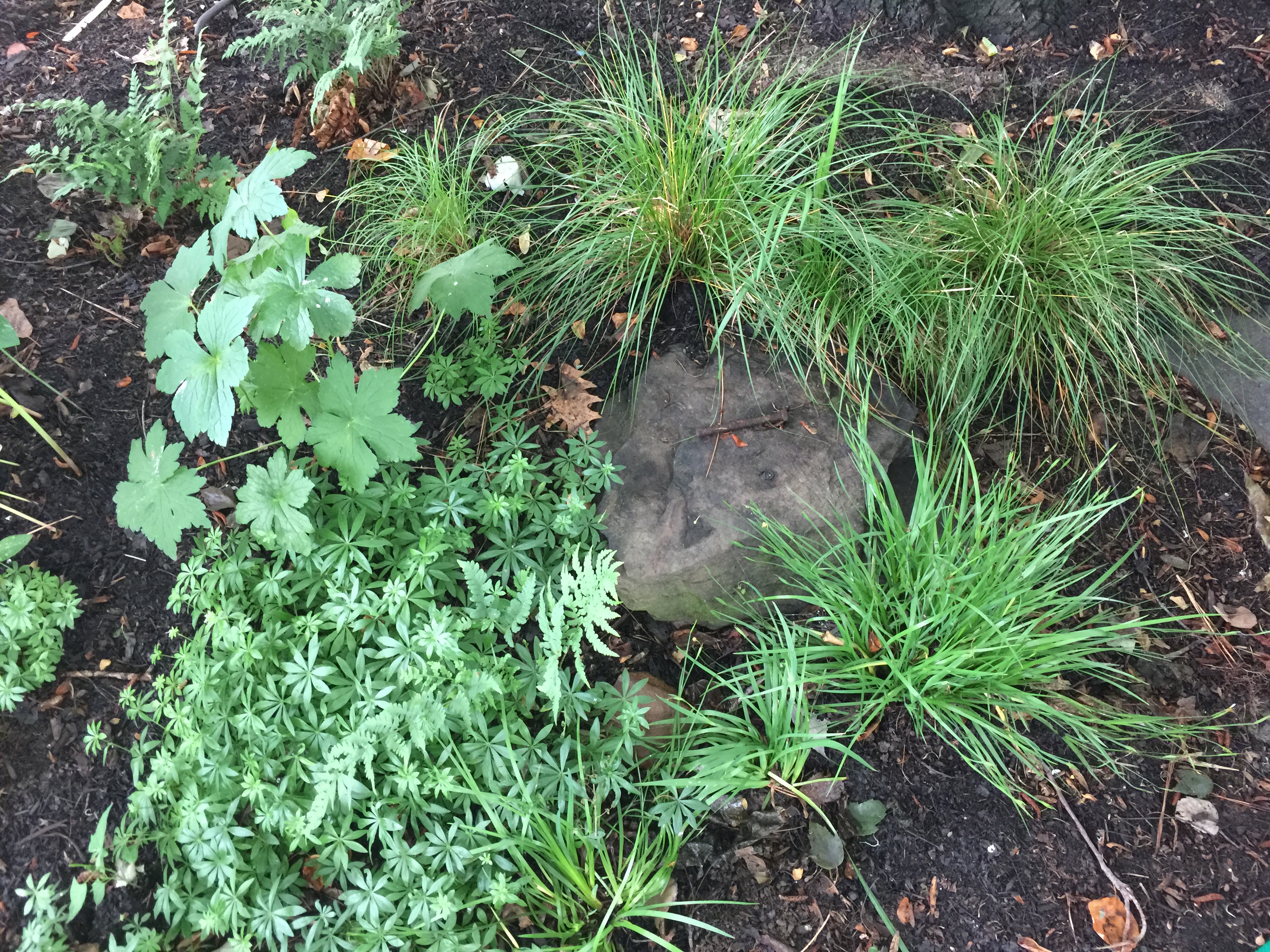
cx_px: 635
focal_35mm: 29
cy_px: 476
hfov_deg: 61.7
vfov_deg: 48.2
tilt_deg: -56.5
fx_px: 1064
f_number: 2.2
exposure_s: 1/8
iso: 125
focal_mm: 4.15
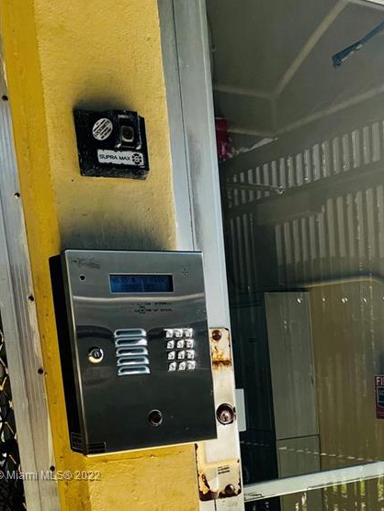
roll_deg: +3.3
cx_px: 345
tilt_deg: -10.2
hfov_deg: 25.3
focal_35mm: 56
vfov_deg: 32.3
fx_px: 828
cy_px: 476
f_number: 1.6
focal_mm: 5.1
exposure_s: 1/284
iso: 40
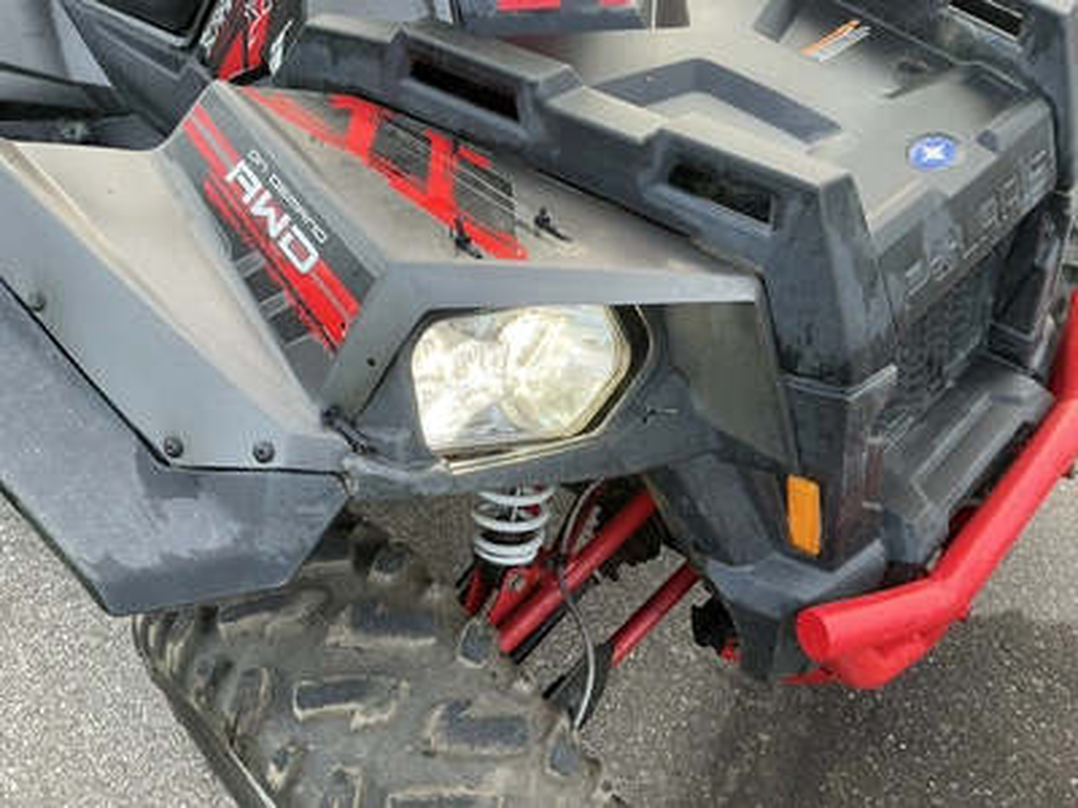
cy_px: 404
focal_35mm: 28
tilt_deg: -43.4
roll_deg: +1.8
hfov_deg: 63.4
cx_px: 539
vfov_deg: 49.7
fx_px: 872
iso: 50
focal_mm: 3
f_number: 1.8
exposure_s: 1/122
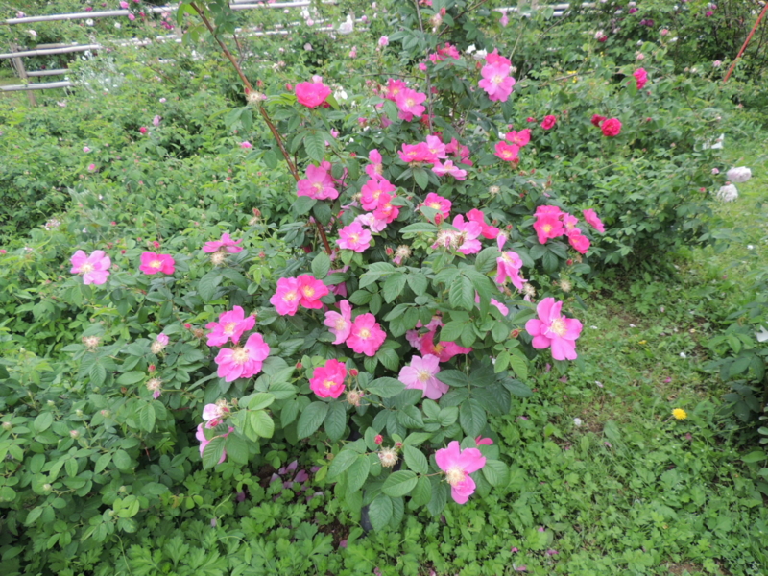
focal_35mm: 24
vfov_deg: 56.8
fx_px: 532
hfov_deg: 71.6
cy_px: 288
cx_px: 384
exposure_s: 1/250
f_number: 3
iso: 100
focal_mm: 4.3
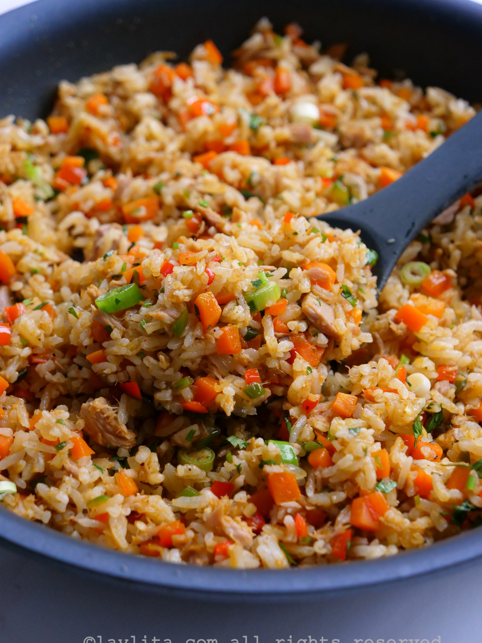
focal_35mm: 75
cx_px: 247
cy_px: 320
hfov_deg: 19.6
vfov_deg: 26.0
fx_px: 1392
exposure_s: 1/80
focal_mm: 36
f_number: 3.9
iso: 1600
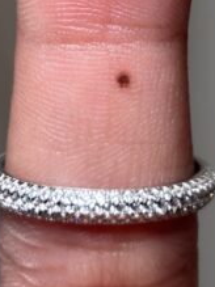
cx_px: 104
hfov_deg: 7.8
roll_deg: +6.7
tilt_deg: -32.2
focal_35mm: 190
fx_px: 1575
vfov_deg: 10.2
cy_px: -66
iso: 40
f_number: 1.6
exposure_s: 1/121
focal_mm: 5.96
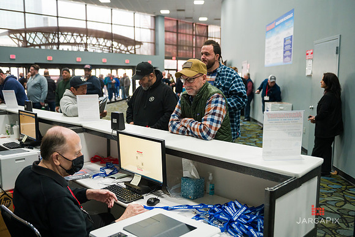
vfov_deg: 41.1
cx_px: 178
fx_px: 315
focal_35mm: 32
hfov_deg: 58.7
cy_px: 118
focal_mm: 32
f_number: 3.2
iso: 3200
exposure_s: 1/200
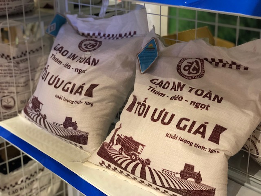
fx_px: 392
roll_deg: +1.7
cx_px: 130
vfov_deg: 28.0
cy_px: 98
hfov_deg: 36.8
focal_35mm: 52
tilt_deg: -21.4
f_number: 2.4
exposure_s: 1/8
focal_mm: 6
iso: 160
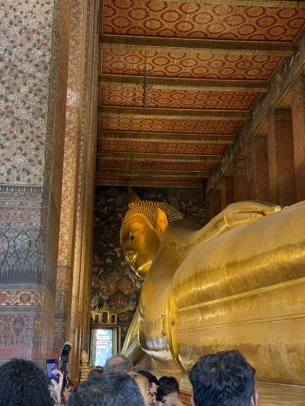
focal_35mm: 48
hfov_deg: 30.3
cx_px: 152
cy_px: 203
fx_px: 564
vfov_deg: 39.7
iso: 125
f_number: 1.78
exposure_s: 1/60
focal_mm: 6.76
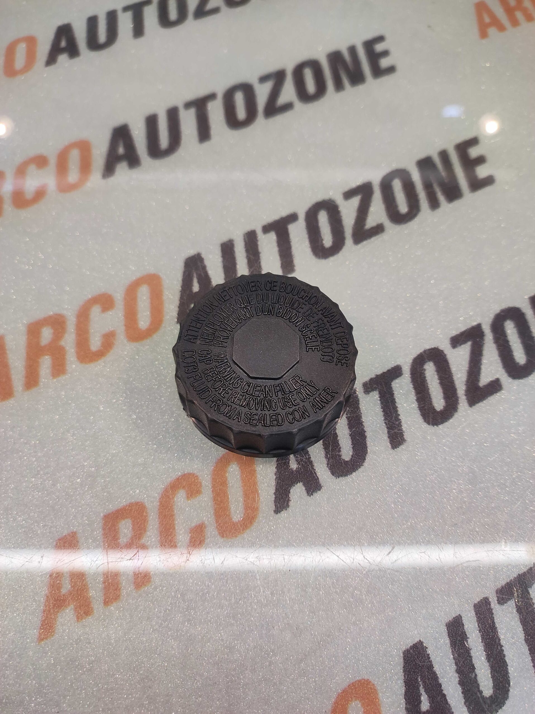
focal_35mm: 17
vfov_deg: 91.1
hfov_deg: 74.7
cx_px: 268
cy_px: 357
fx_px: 351
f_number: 1.79
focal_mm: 4.74
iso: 164
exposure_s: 1/50
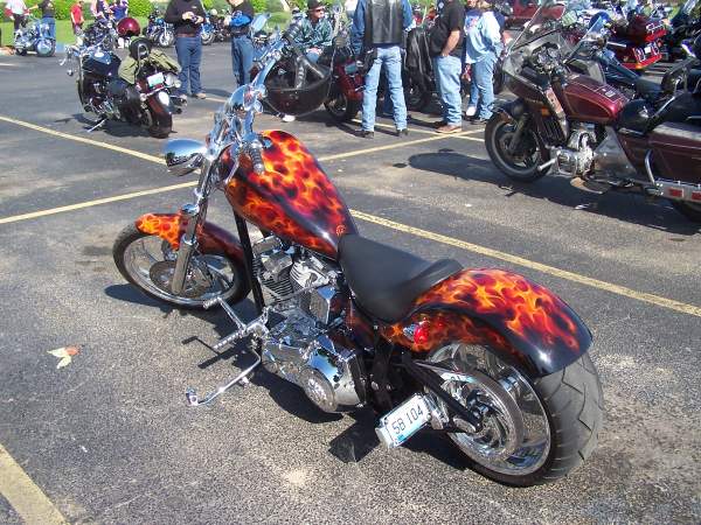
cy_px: 262
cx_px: 350
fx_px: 770
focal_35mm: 38
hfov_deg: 49.0
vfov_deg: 37.7
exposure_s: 1/500
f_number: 4
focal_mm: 6.3
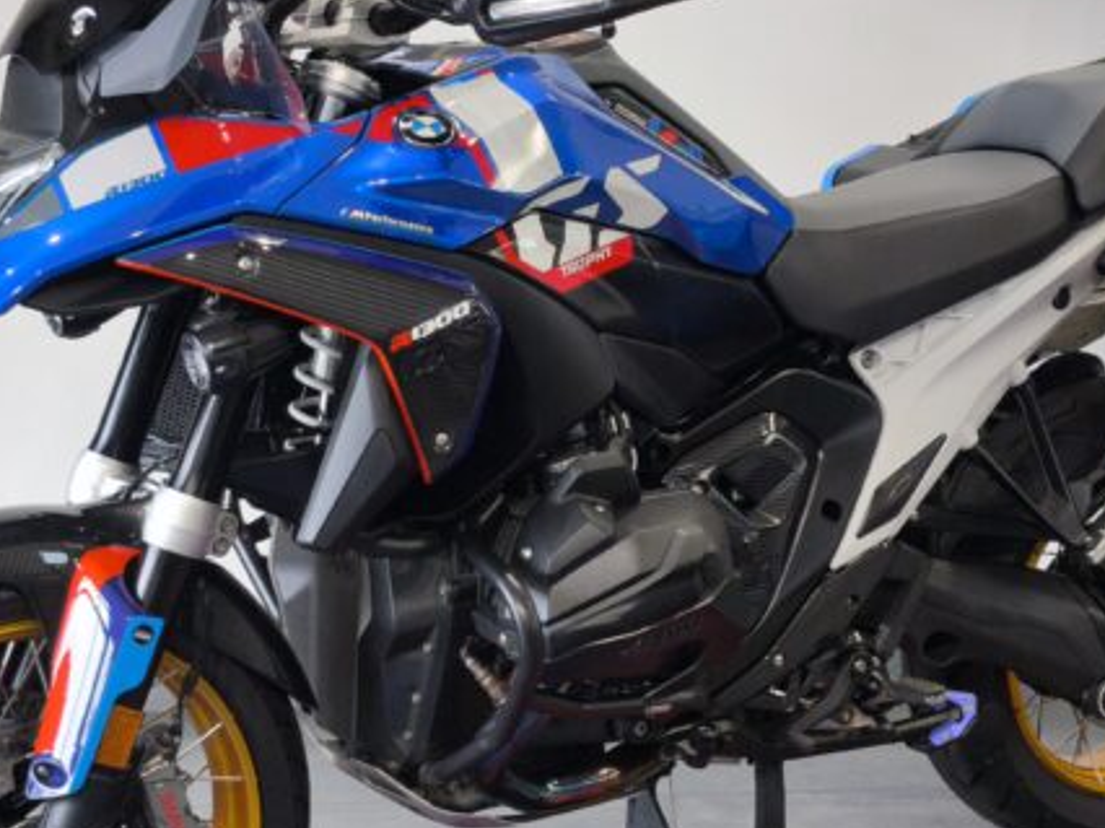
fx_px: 2648
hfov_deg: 23.5
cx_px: 641
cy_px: 428
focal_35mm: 83
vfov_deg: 17.8
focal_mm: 6.57
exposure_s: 1/100
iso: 100
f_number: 1.6
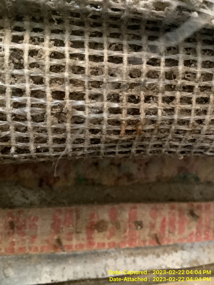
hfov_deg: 45.4
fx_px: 256
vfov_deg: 58.4
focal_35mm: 31
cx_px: 107
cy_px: 142
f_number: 2.4
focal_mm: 3.3
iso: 320
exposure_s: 1/60
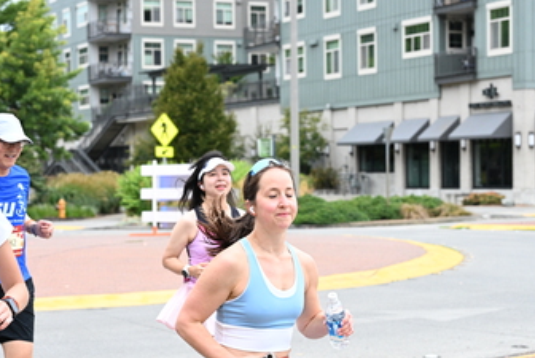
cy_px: 230
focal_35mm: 85
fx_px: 1265
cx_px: 213
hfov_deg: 23.8
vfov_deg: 16.1
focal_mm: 52
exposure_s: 1/800
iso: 2000
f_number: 4
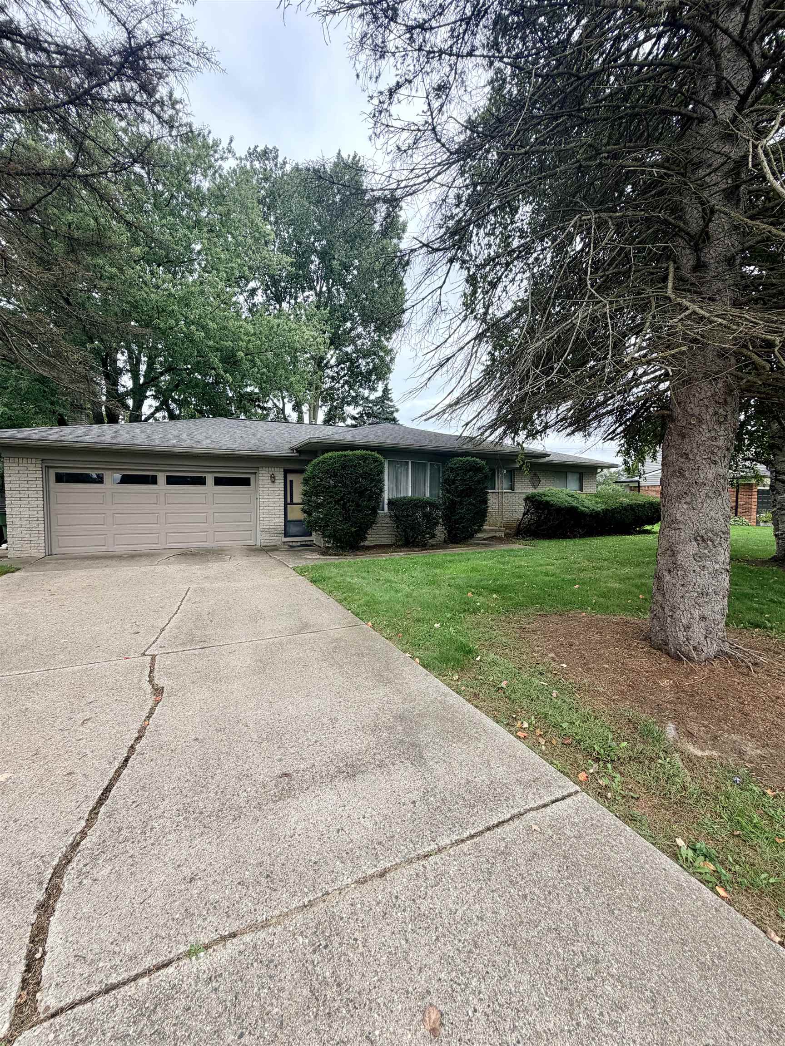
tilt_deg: -2.9
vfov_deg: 102.1
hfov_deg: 85.7
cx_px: 392
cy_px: 523
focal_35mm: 14
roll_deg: -0.5
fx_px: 423
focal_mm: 2.22
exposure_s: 1/502
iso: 50
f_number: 2.2
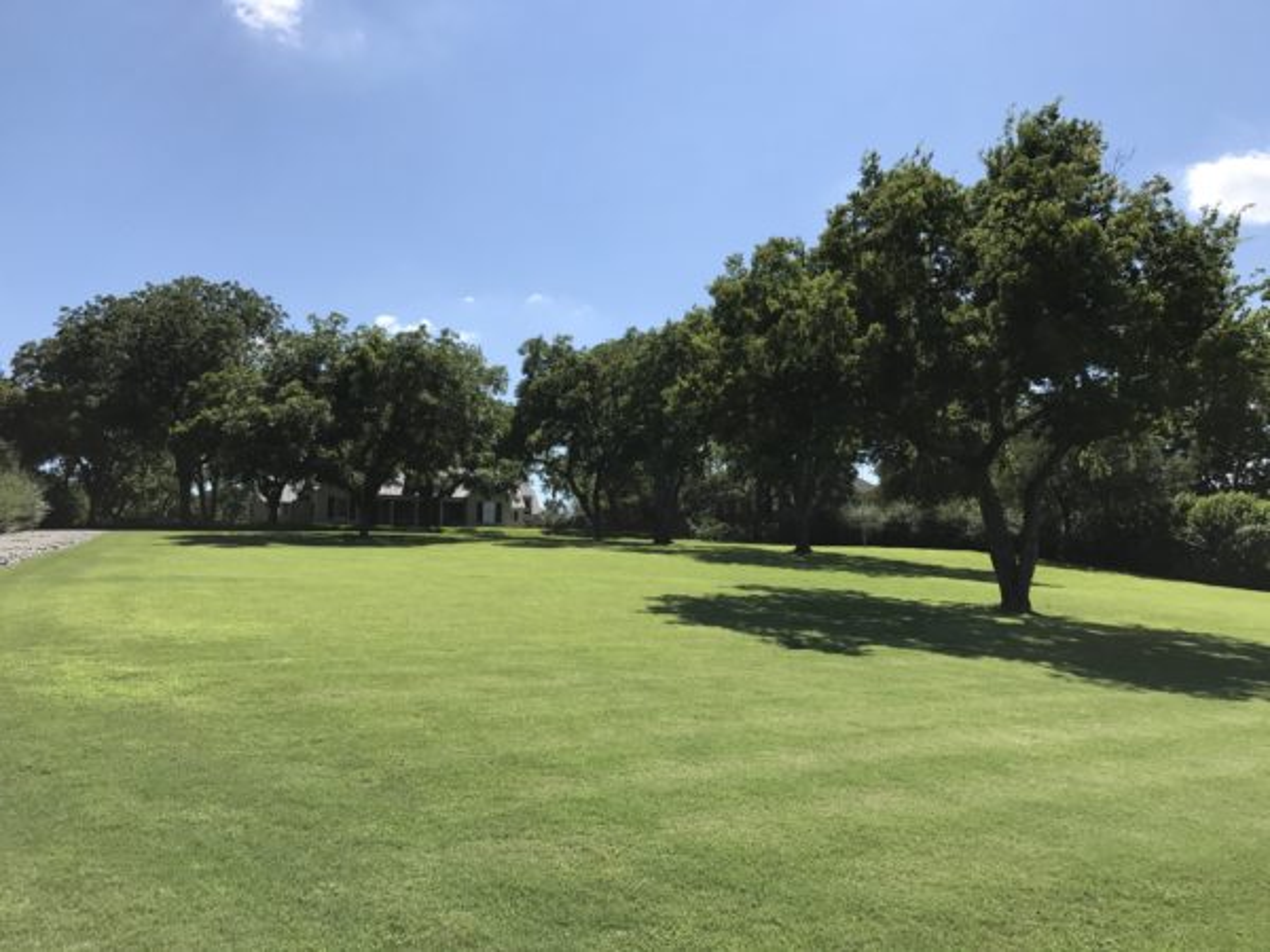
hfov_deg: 63.4
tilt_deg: +7.8
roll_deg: -0.2
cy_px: 476
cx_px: 635
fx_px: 1027
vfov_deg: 49.7
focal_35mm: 28
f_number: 1.8
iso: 20
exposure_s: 1/2907
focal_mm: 3.99
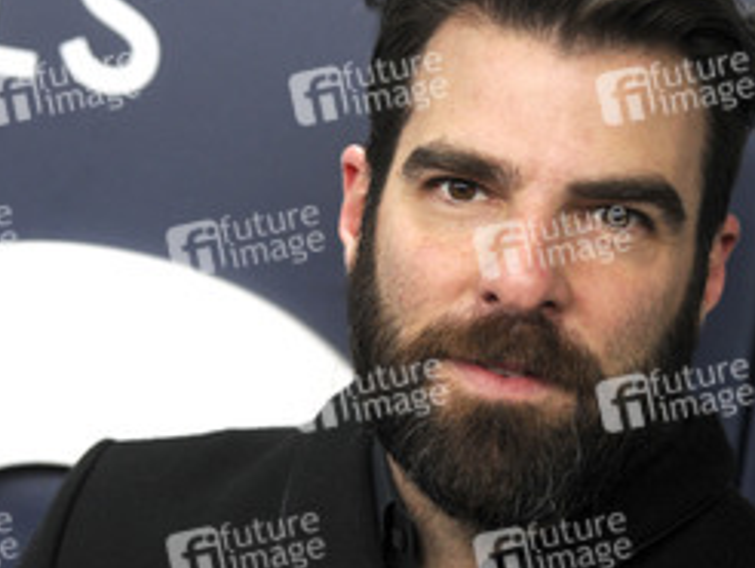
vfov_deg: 6.3
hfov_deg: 8.3
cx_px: 285
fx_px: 5174
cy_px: 319
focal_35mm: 237
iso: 1600
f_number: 5
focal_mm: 135
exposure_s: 1/320
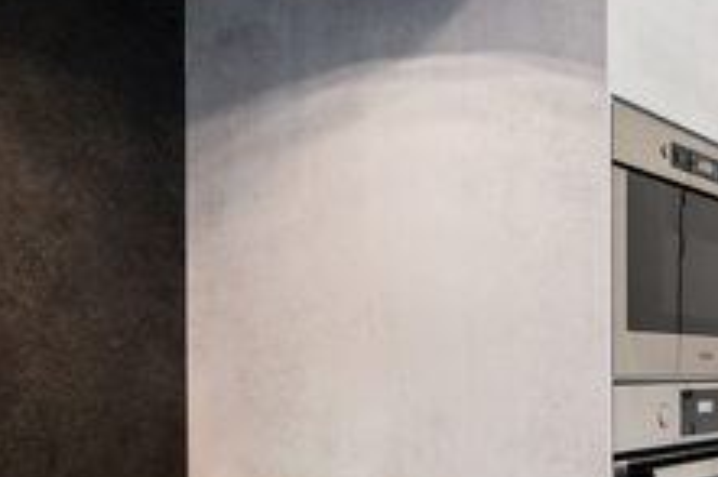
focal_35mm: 58
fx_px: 1156
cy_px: 404
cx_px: 1215
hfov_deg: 23.2
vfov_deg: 22.9
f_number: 11
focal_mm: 16
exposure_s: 1/1.67
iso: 250
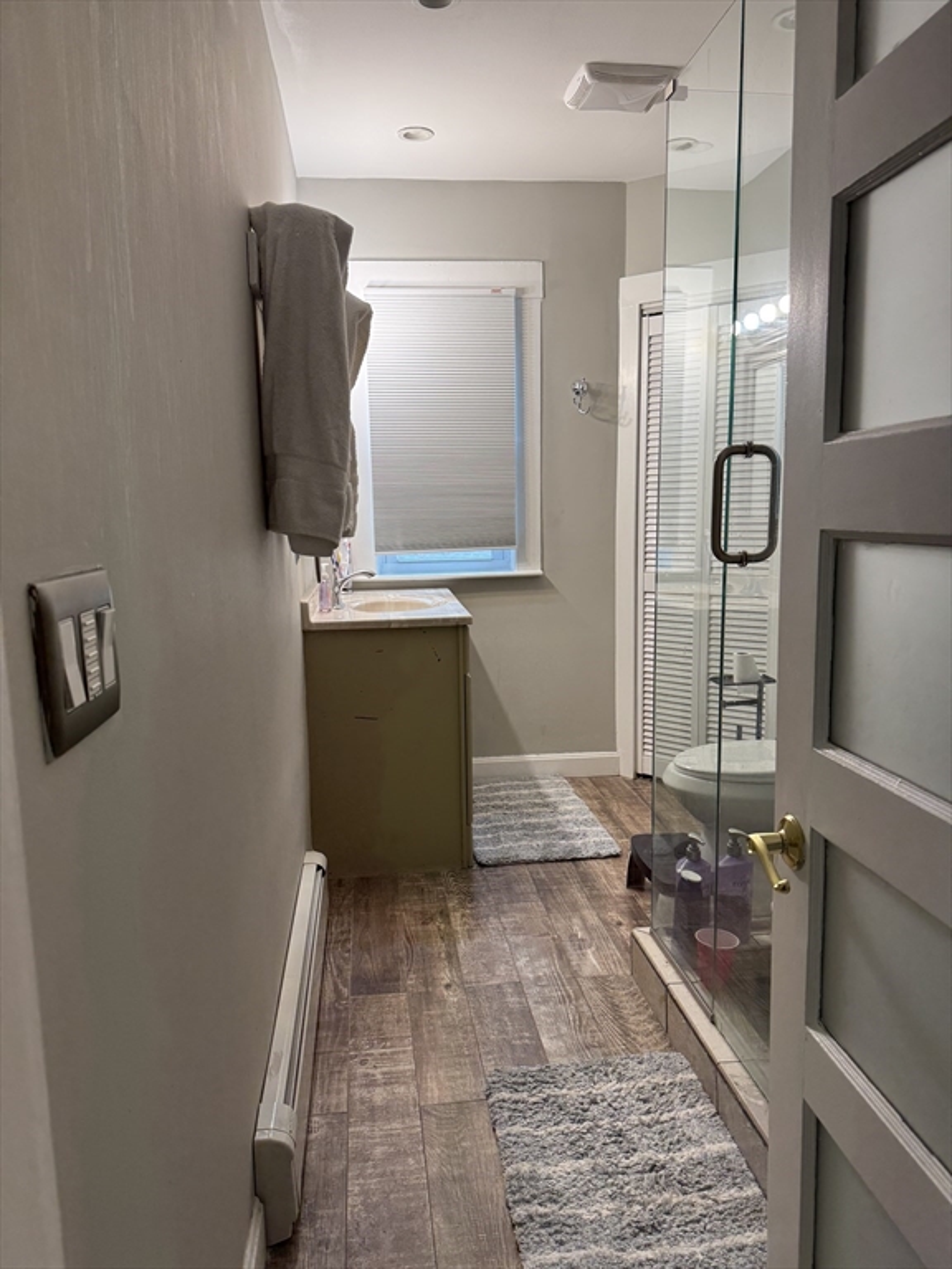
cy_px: 634
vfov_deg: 71.6
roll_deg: +1.0
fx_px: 880
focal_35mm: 24
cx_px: 476
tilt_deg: -8.2
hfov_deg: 56.8
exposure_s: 1/120
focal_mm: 6.76
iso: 160
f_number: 1.78
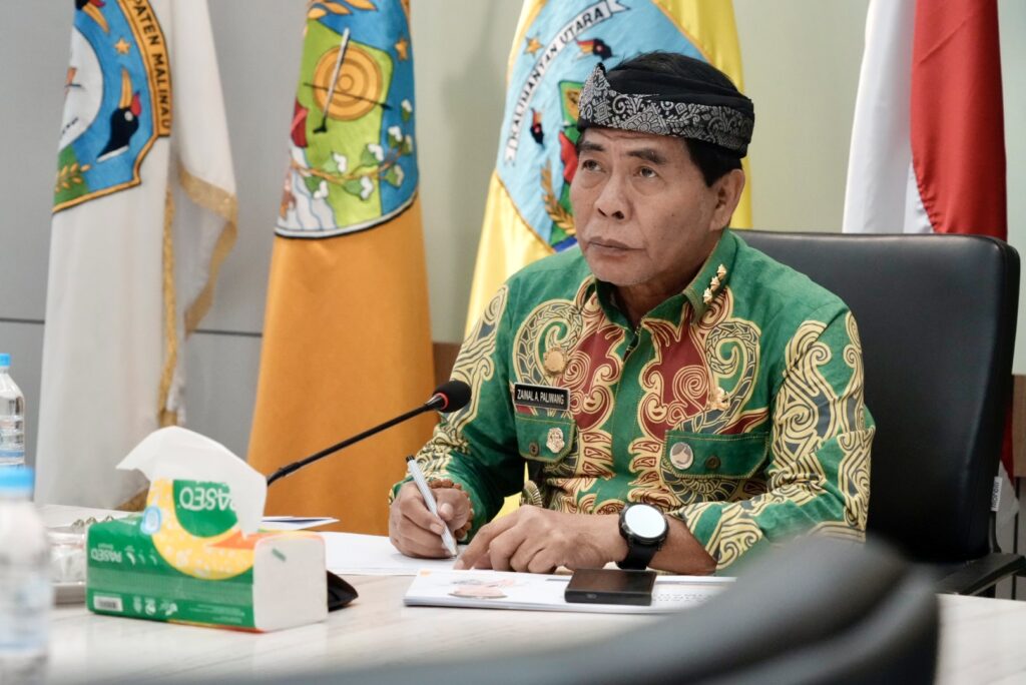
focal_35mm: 96
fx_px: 2737
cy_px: 342
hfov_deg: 21.2
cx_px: 513
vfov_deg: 14.3
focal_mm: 96
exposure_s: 1/125
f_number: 5.6
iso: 10000
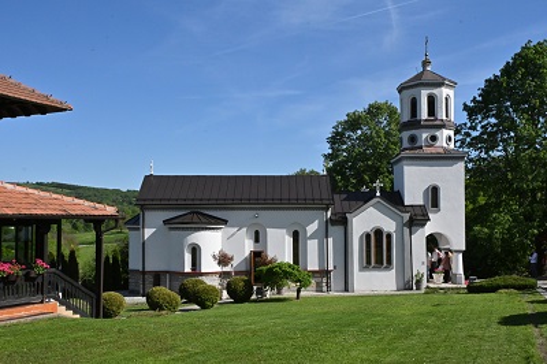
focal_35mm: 39
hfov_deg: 49.6
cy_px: 182
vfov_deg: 34.2
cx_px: 274
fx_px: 592
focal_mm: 26
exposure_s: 1/1250
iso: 2000
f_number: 20
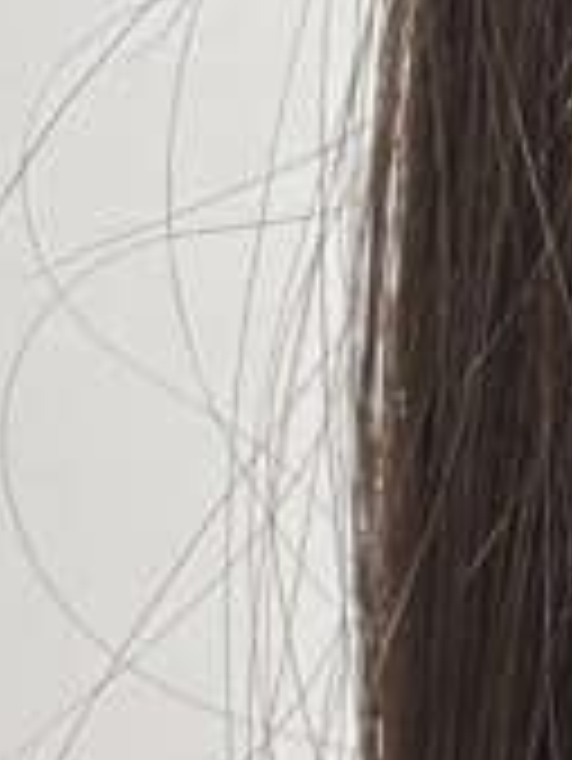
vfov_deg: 10.6
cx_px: 491
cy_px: 998
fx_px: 4005
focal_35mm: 182
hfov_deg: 8.1
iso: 125
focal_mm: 2.69
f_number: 1.9
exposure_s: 1/50
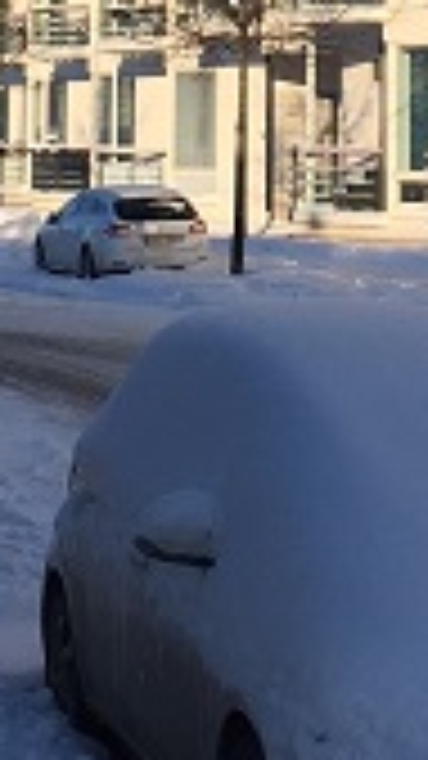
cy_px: -103
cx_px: 414
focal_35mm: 120
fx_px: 2422
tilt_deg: +2.7
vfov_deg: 17.2
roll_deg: +0.4
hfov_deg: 10.0
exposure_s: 1/1399
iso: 25
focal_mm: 4.15
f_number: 2.2
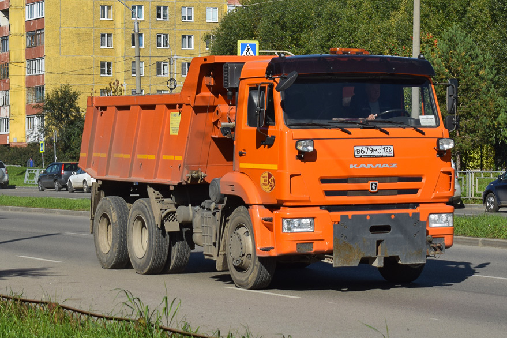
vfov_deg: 12.1
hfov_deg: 18.1
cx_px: 286
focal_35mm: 113
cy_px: 114
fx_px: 1587
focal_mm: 55
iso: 200
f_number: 7.1
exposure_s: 1/1250
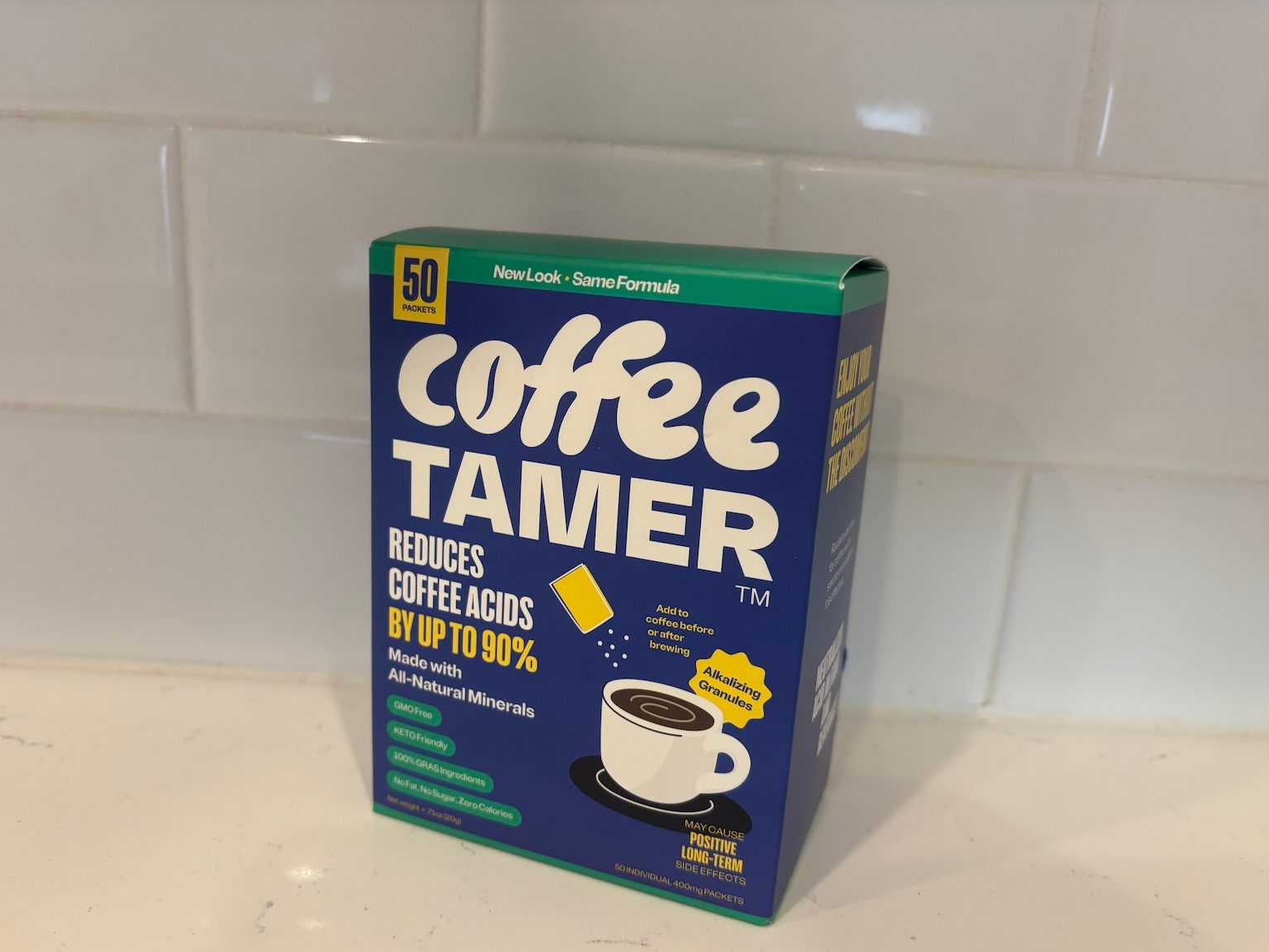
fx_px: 990
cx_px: 621
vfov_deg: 51.3
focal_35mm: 27
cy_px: 493
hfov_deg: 65.3
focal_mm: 5.96
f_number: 1.6
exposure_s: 1/60
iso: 200
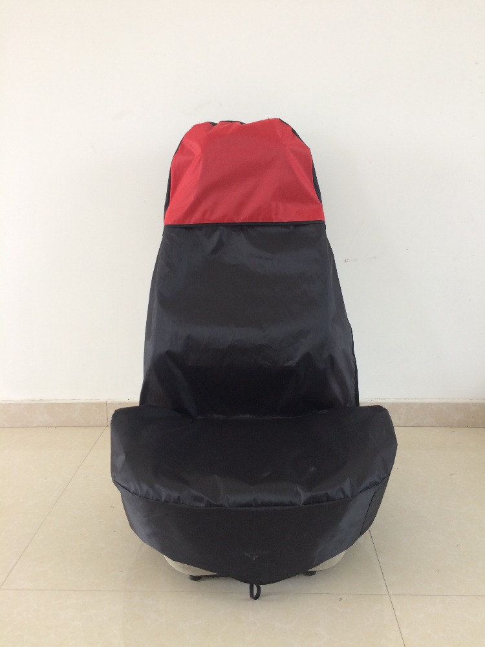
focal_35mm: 29
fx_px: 542
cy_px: 324
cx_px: 242
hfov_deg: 48.2
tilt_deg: -14.8
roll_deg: +2.3
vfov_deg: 61.7
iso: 50
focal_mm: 4.15
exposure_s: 1/50
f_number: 2.2
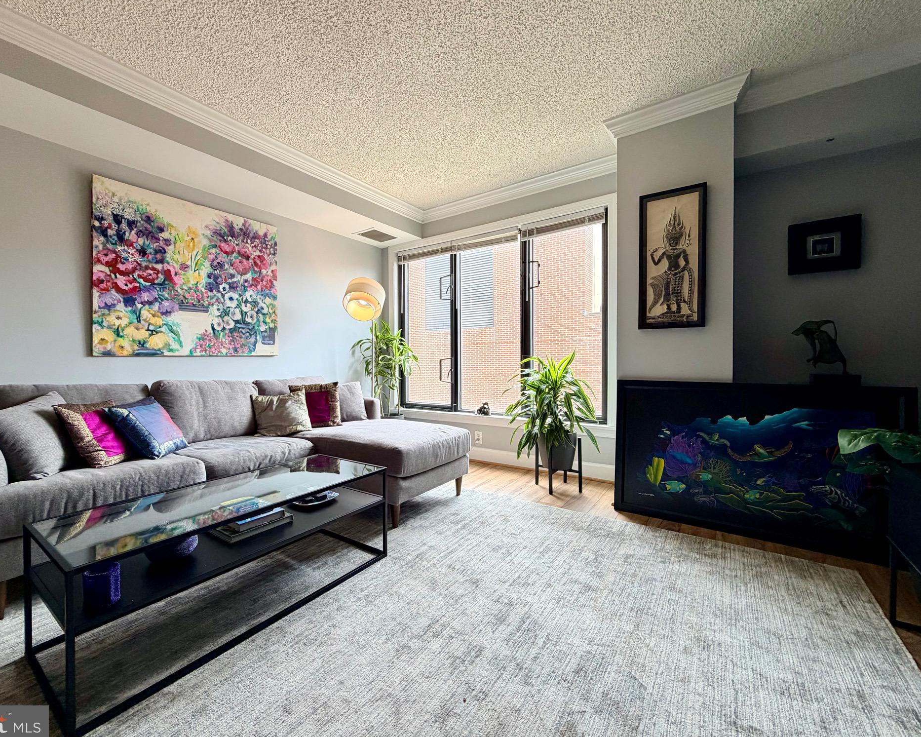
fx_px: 409
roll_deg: -0.3
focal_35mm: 15
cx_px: 431
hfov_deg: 96.7
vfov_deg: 84.0
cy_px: 367
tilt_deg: -0.6
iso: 125
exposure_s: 1/120
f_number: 2.2
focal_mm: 2.22
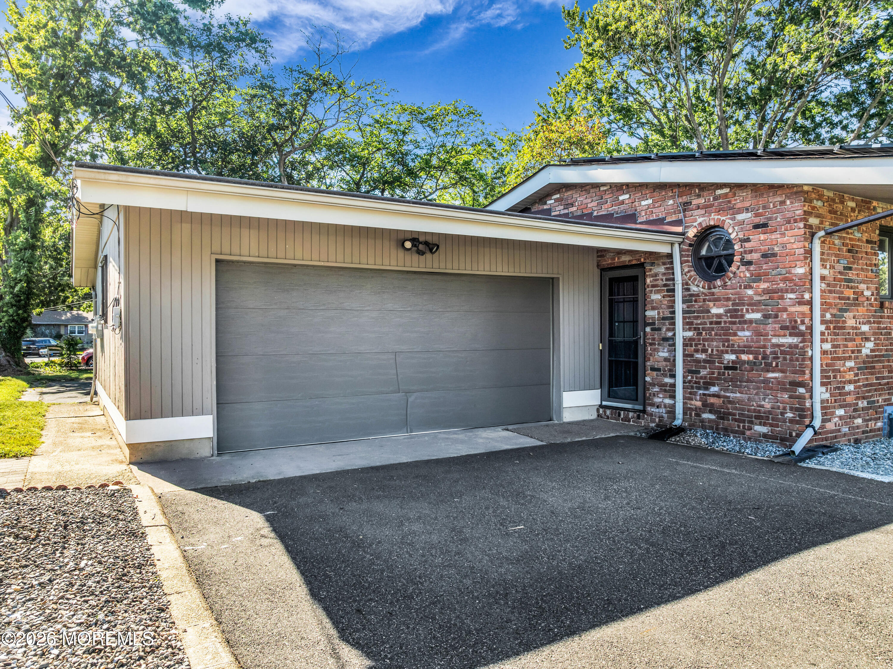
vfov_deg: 56.8
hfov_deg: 71.6
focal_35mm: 24
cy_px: 334
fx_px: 619
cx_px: 446
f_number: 2.8
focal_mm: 12.29
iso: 170
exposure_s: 1/1000
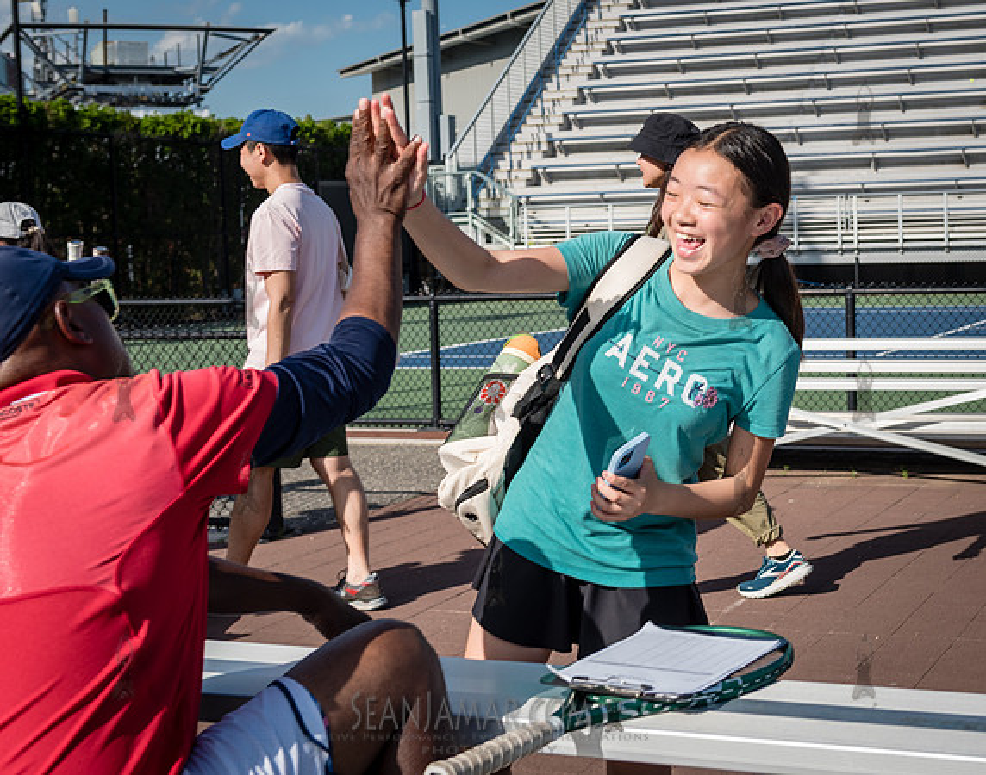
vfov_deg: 24.2
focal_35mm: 62
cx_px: 678
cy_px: 322
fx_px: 1810
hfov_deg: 30.2
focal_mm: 48
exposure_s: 1/1000
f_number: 5
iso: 200
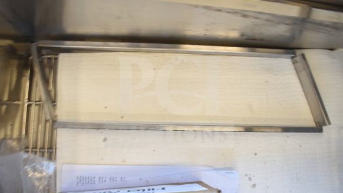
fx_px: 264
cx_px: 169
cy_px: 102
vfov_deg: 40.2
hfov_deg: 66.1
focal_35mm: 29
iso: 220
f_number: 3.5
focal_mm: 18
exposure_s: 1/30
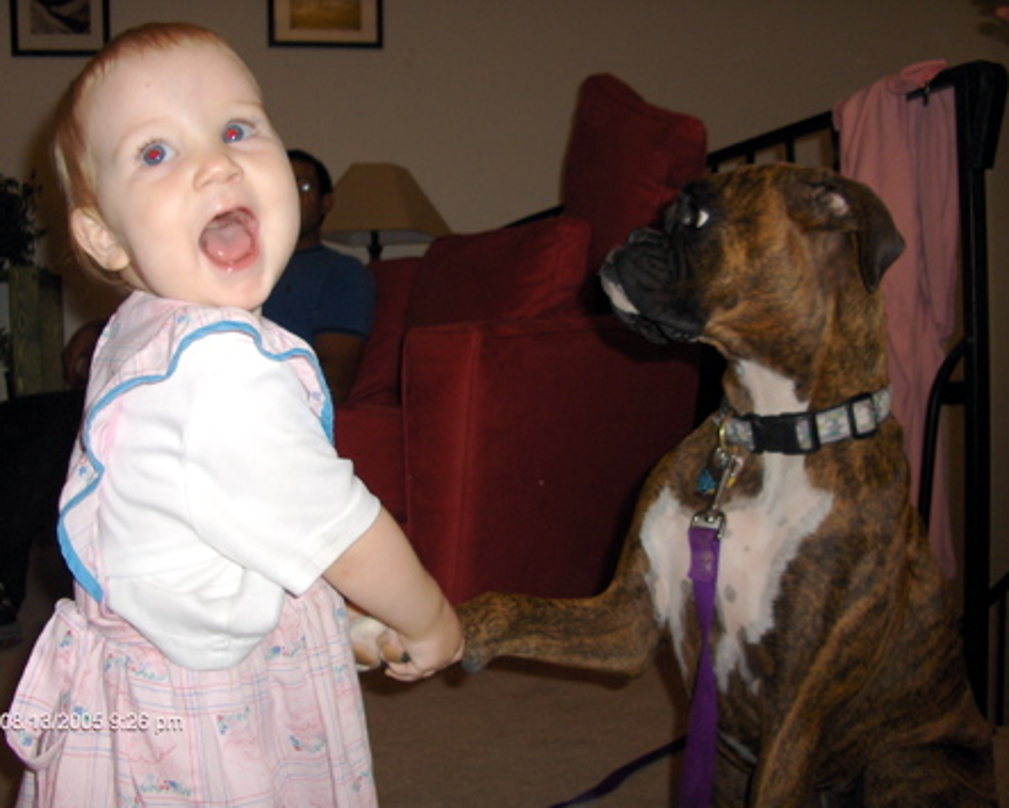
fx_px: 1106
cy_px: 403
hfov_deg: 49.0
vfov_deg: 40.2
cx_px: 478
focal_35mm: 37
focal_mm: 5.8
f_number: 2.6
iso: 100
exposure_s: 1/60
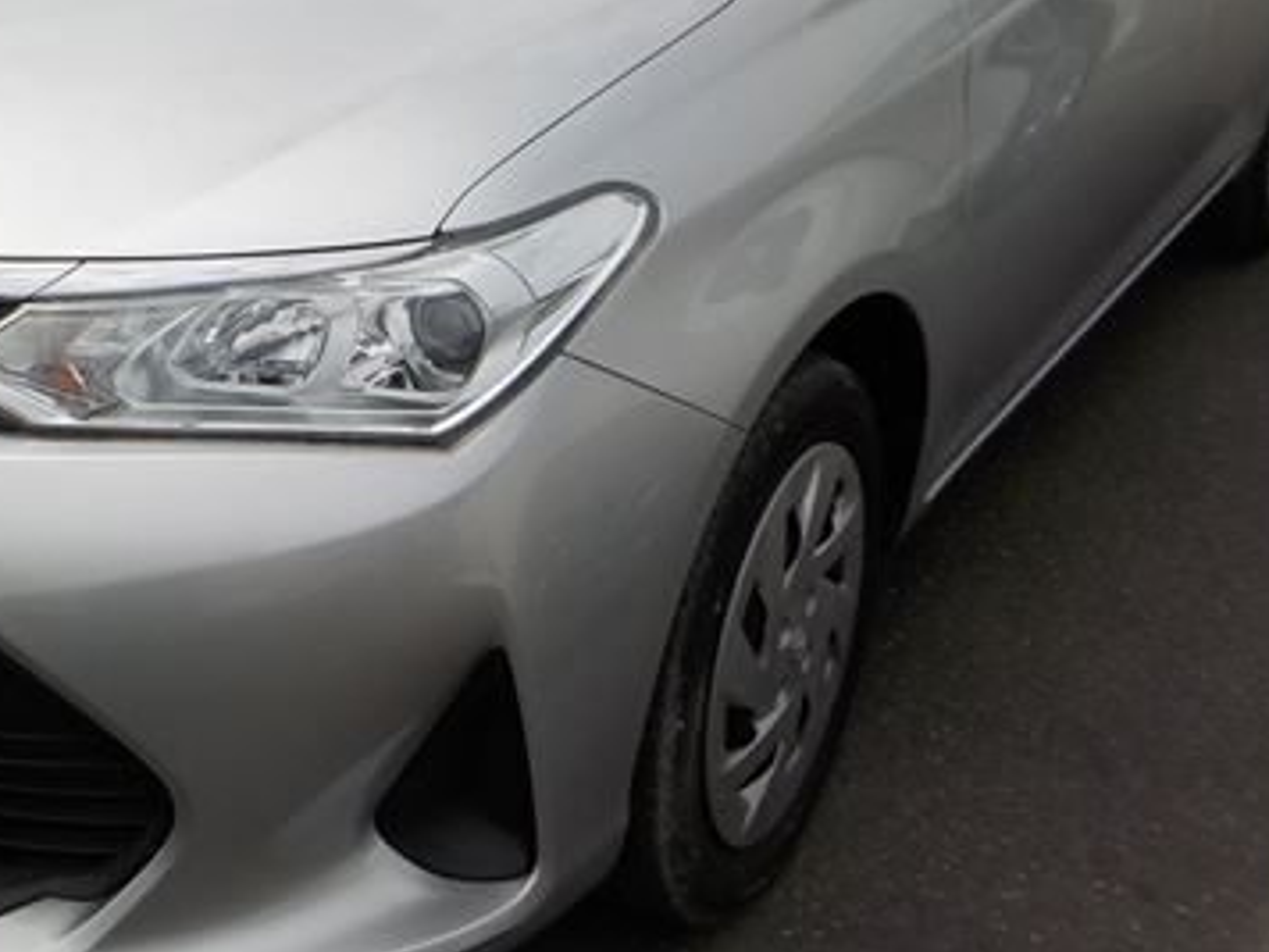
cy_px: 160
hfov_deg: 34.9
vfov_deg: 26.4
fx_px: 1980
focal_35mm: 54
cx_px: 346
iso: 125
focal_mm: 4.1
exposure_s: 1/640
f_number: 6.6
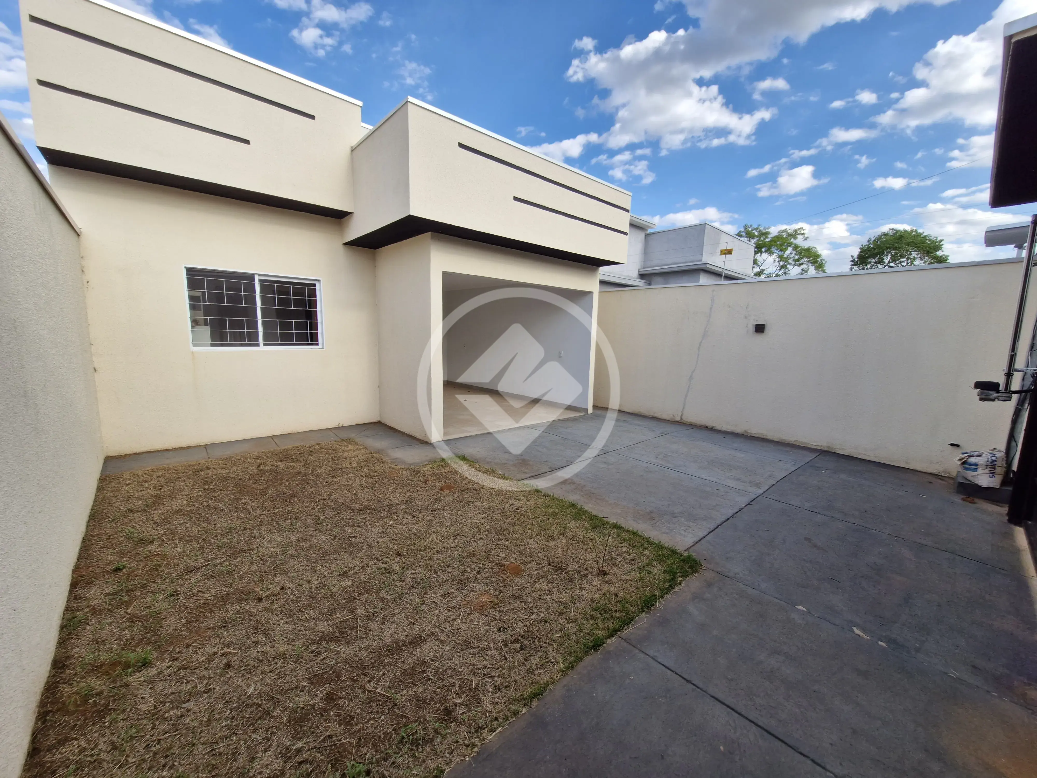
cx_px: 518
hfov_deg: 106.2
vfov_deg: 89.9
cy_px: 389
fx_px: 389
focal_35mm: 13
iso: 50
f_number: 2.2
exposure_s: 1/730
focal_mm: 1.74
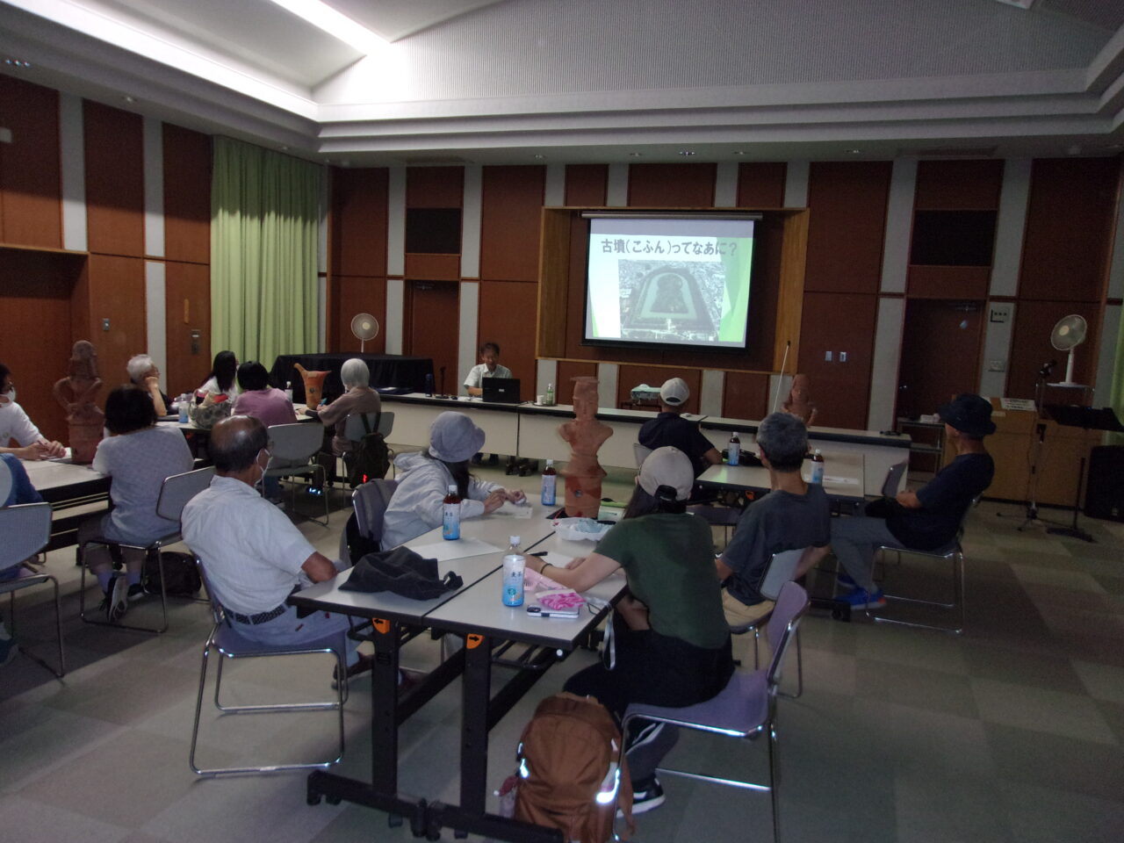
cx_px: 562
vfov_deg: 51.4
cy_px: 422
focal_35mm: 27
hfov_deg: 65.3
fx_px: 877
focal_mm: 4.9
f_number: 3
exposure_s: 1/34
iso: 250
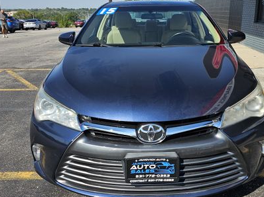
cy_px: 89
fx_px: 282
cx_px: 163
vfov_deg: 38.6
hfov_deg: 49.7
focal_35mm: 37
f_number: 1.7
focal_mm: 6.3
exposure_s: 1/662
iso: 10
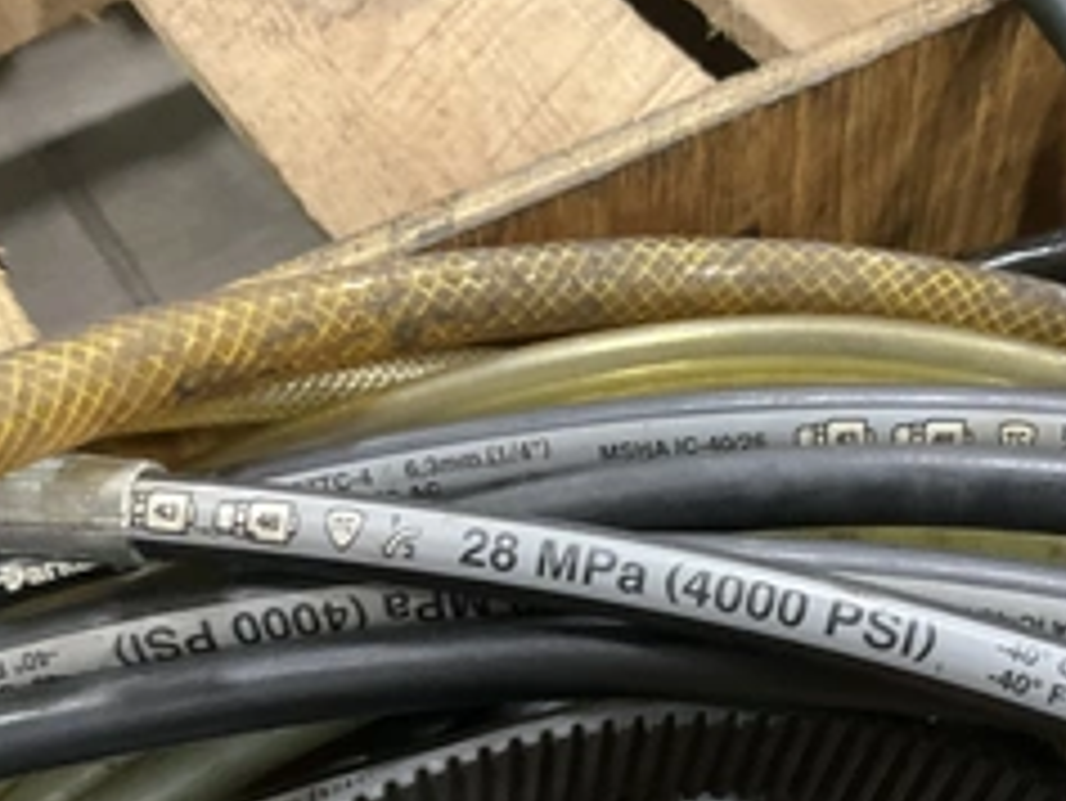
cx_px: 697
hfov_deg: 38.5
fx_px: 1510
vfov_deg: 29.2
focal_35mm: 49
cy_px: 612
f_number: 1.8
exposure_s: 1/30
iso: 500
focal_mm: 3
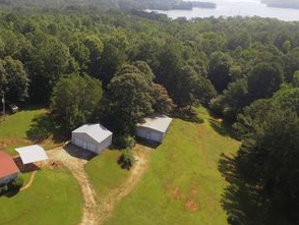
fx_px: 294
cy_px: 100
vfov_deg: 41.8
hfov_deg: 51.4
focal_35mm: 34
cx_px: 71
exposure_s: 1/894
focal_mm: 3.61
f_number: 2.8
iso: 100
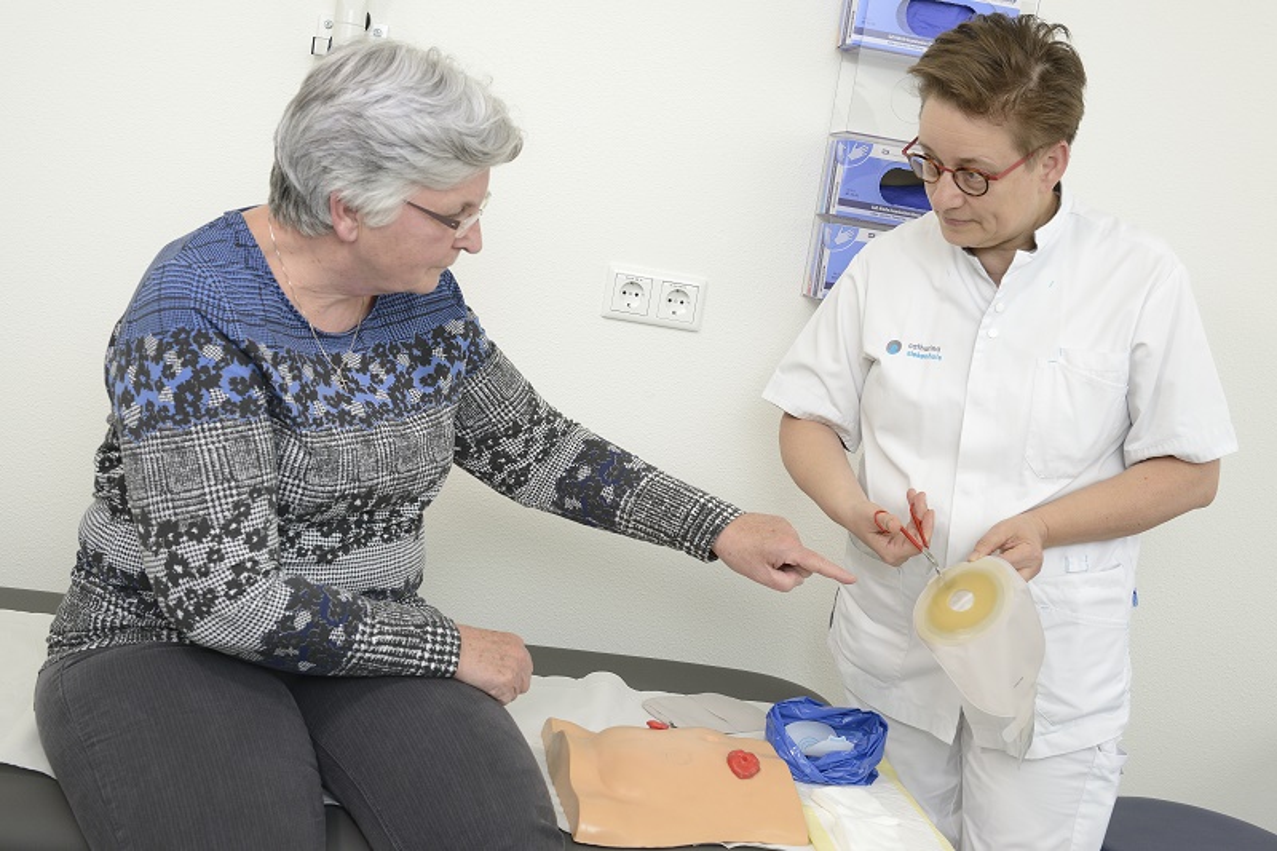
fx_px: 1489
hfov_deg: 46.4
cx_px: 638
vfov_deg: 31.9
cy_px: 426
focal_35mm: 42
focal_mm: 42
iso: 640
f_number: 7.1
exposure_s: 1/125
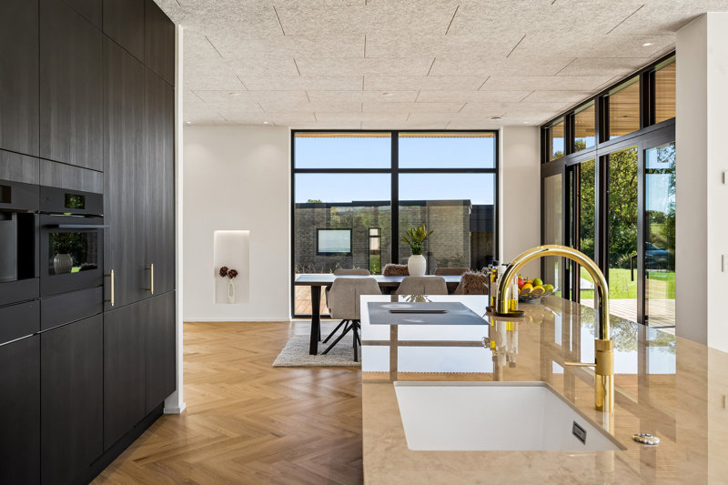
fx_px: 586
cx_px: 364
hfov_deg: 63.7
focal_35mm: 29
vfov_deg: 44.9
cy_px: 242
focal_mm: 29
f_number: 8
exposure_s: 1/100
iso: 200
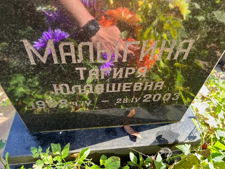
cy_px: 84
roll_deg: -1.9
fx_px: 169
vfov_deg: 53.1
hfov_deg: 67.3
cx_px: 112
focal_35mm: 26
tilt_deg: -44.3
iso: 50
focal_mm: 5.7
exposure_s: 1/224
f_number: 1.5
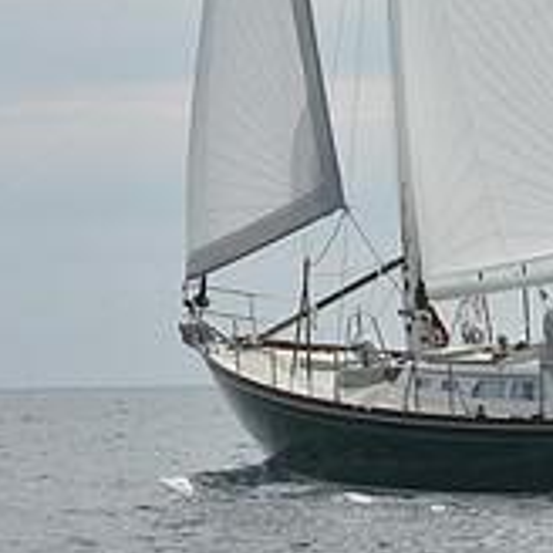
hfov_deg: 5.8
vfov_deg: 5.8
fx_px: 5440
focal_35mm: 301
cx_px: 565
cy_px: -243
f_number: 11
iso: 320
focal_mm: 100
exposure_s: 1/1250
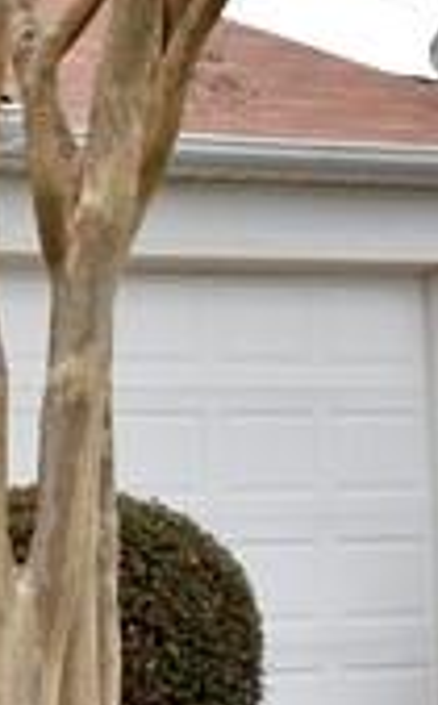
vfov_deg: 14.3
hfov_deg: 7.9
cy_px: 640
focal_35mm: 145
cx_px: -822
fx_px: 2781
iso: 400
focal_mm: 20
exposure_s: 1/640
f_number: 3.5
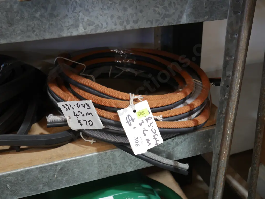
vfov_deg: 36.0
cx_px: 132
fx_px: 306
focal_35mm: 40
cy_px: 100
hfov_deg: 46.8
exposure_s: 1/60
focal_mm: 20
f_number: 4.4
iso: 1000
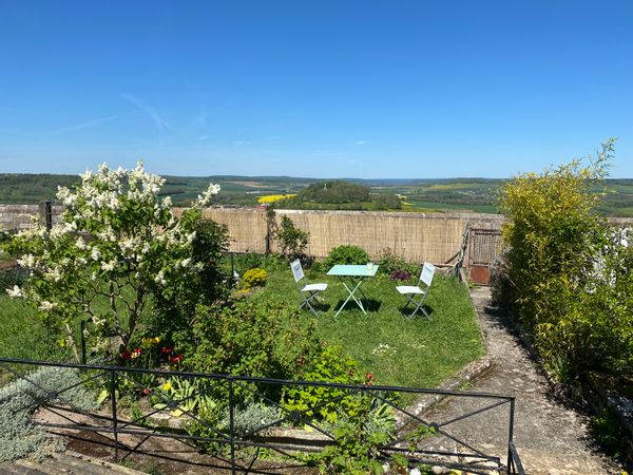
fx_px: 475
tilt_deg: -7.5
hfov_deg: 67.3
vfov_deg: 53.1
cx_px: 316
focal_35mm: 26
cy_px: 238
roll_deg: -0.4
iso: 32
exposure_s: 1/3205
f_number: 1.8
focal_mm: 4.25
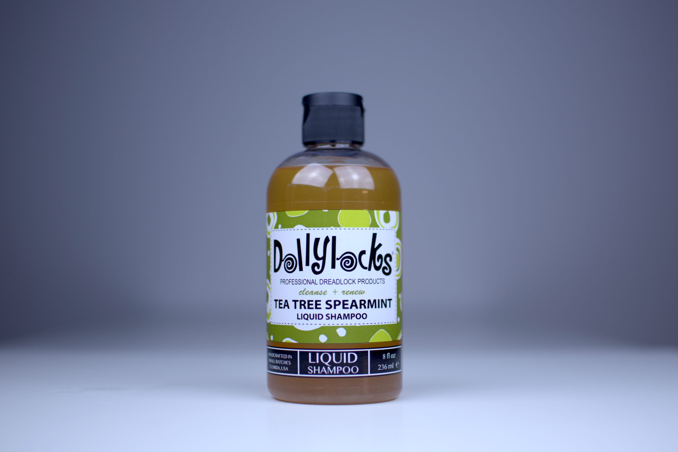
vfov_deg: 25.8
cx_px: 339
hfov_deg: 37.8
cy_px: 226
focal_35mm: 52
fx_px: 989
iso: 100
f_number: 1.8
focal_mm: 35
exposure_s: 1/400
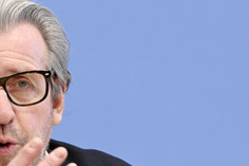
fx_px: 2115
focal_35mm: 306
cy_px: 139
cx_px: 89
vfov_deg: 4.5
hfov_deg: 6.7
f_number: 5.6
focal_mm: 160
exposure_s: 1/500
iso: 4000
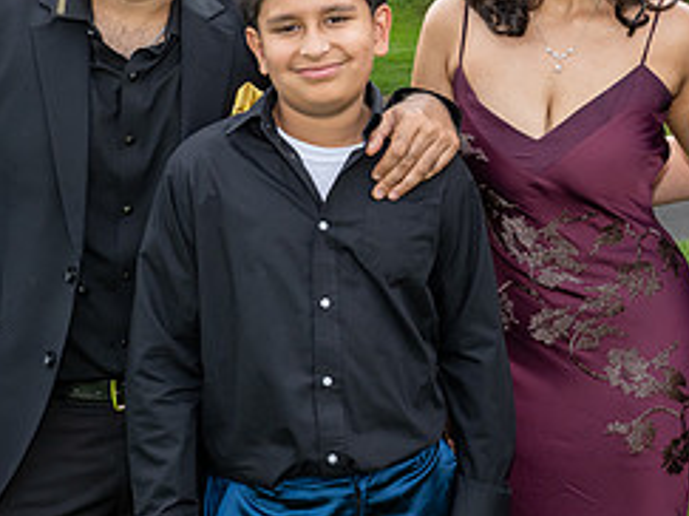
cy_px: 133
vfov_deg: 17.3
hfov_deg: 22.6
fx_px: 1691
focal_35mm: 85
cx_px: 589
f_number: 8
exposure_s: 1/250
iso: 900
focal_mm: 33
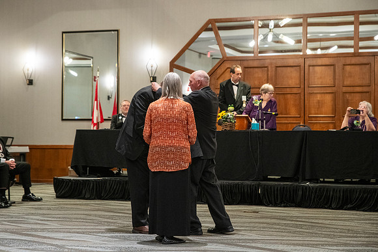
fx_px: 807
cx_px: 173
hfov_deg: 26.4
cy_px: 117
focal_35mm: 77
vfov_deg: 17.8
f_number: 4
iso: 3200
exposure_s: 1/40
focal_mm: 70
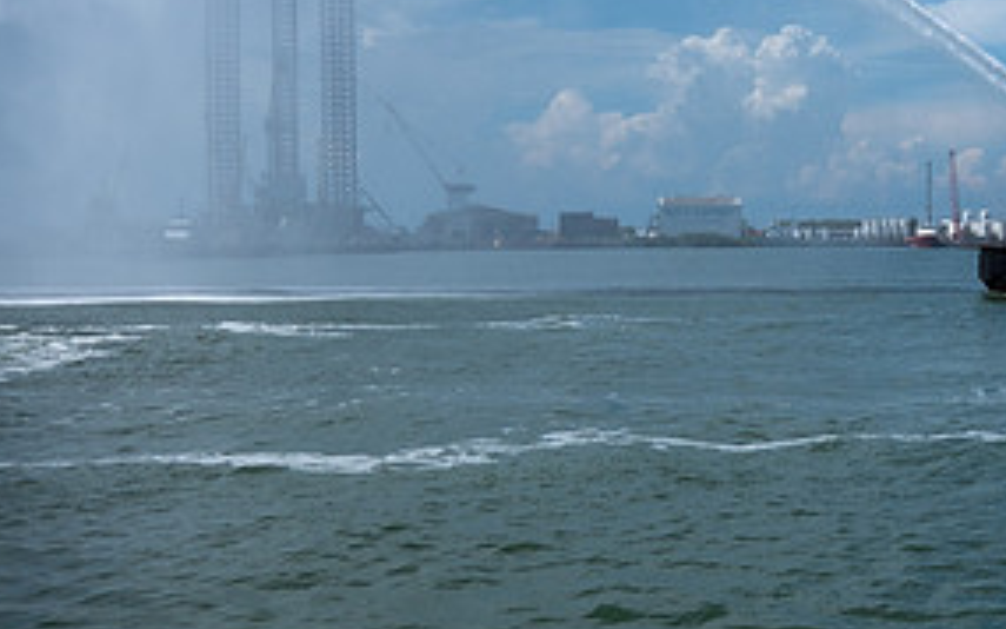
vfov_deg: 22.3
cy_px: 288
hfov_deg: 33.0
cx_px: 939
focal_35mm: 58
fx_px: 1590
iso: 160
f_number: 4
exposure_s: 1/4700
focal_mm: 18.4
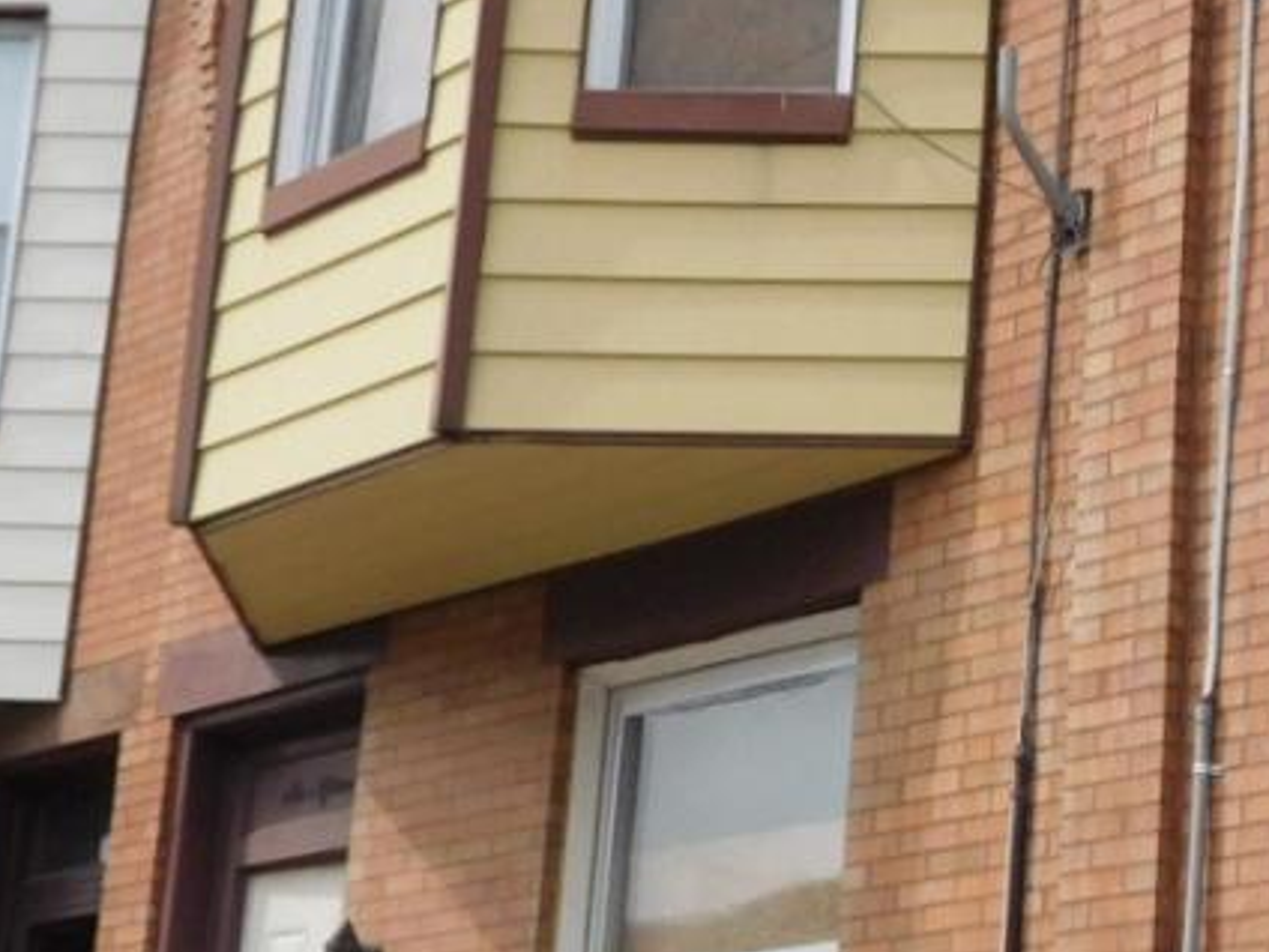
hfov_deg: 21.6
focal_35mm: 85
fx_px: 3116
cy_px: 772
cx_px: 1452
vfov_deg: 17.2
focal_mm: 4.5
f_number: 3.4
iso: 125
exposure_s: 1/1000
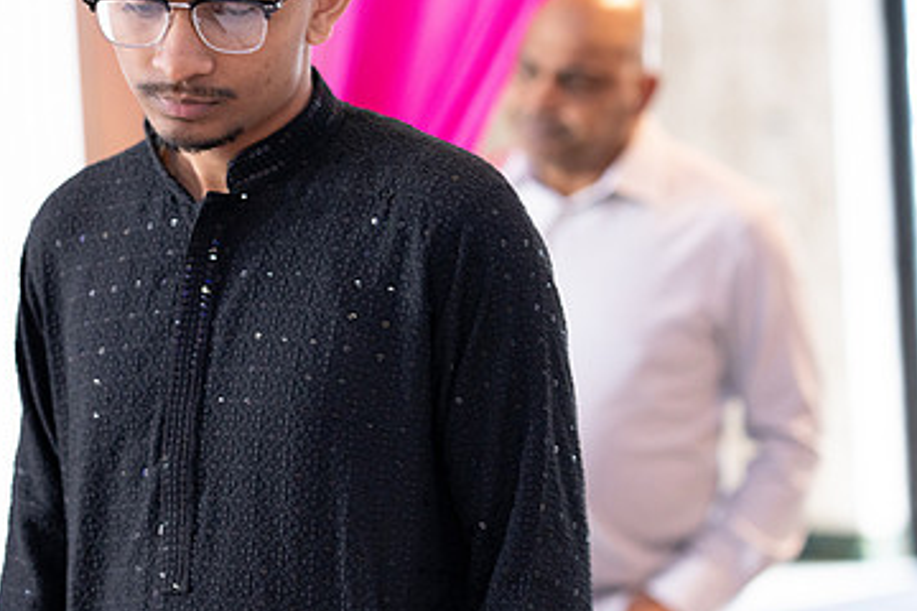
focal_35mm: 137
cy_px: 241
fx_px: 3489
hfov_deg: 14.9
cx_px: 293
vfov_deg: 10.0
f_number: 2.2
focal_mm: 85
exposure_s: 1/160
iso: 2000
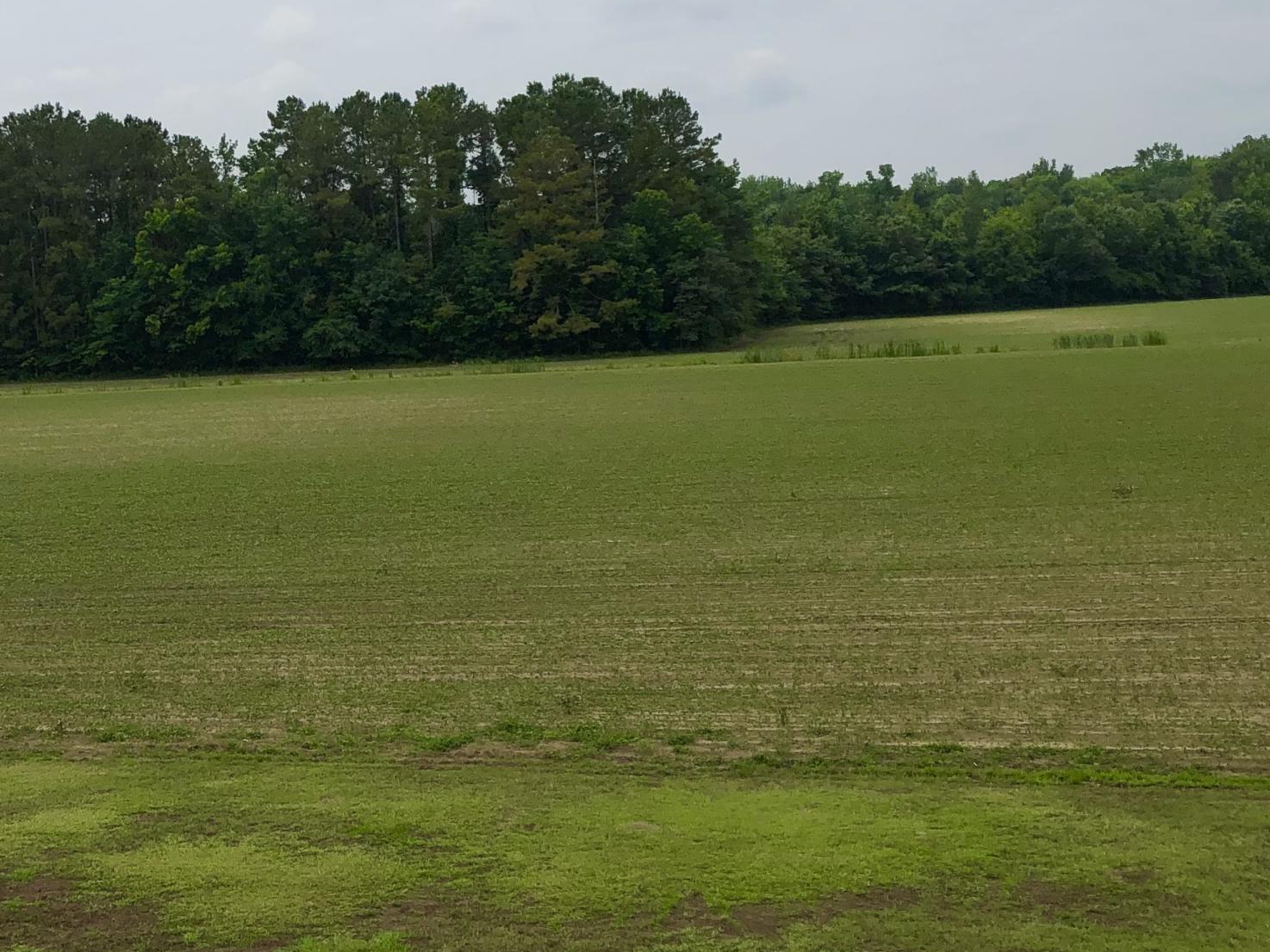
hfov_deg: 33.2
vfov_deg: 25.6
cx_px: 327
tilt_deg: -0.4
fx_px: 2091
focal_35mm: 57
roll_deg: +3.3
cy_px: 346
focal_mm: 3.99
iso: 20
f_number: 1.8
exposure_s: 1/3472
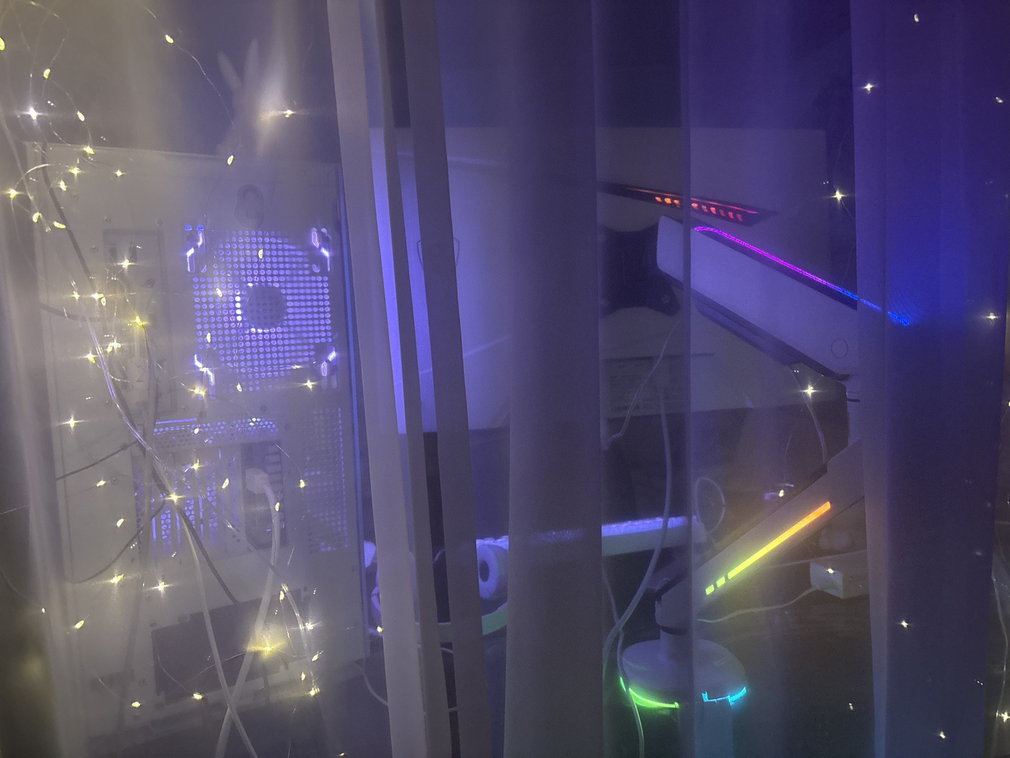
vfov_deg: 53.1
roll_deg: +3.2
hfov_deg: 67.3
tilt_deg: -4.1
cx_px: 505
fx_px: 759
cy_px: 379
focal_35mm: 26
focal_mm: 5.96
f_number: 1.6
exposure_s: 1/40
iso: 640
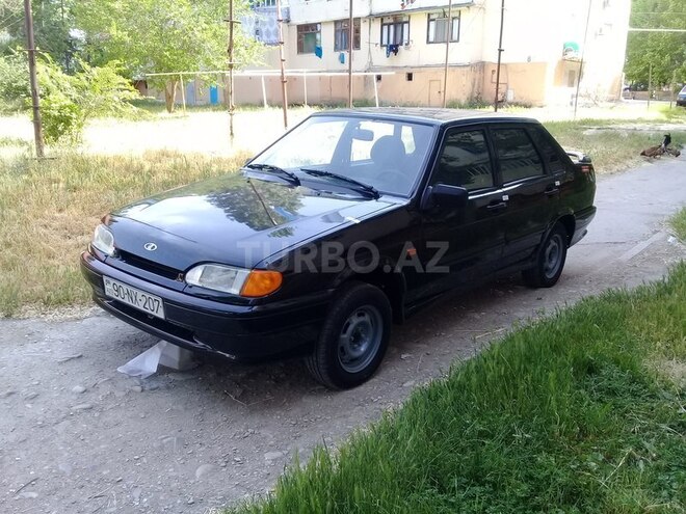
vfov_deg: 45.4
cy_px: 257
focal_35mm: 31
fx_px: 614
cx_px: 343
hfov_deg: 58.4
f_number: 2.2
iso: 50
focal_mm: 3.3
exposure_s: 1/131
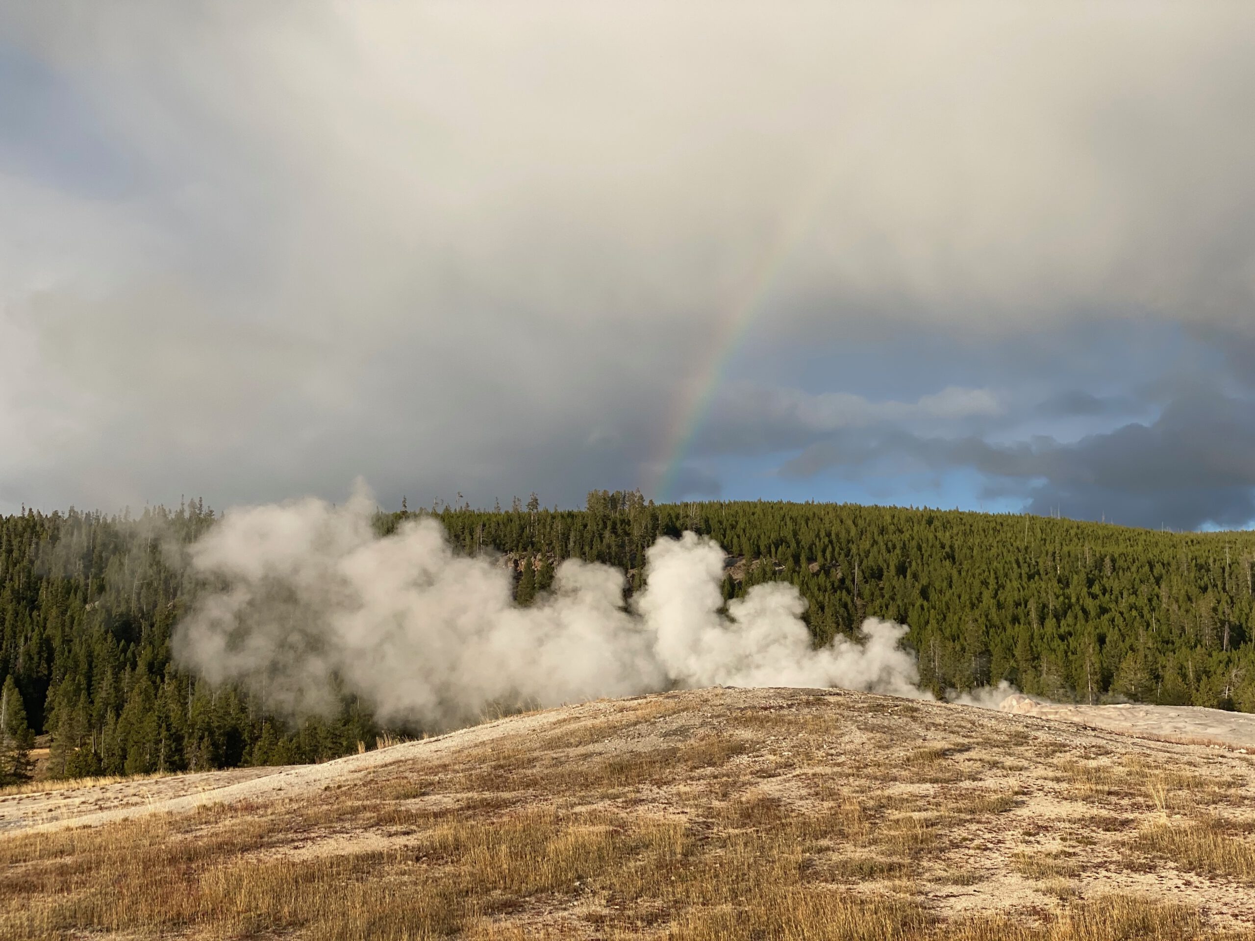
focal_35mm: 52
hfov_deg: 36.8
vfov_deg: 28.0
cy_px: 470
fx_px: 1885
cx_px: 628
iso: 20
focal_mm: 6
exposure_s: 1/1453
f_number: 2
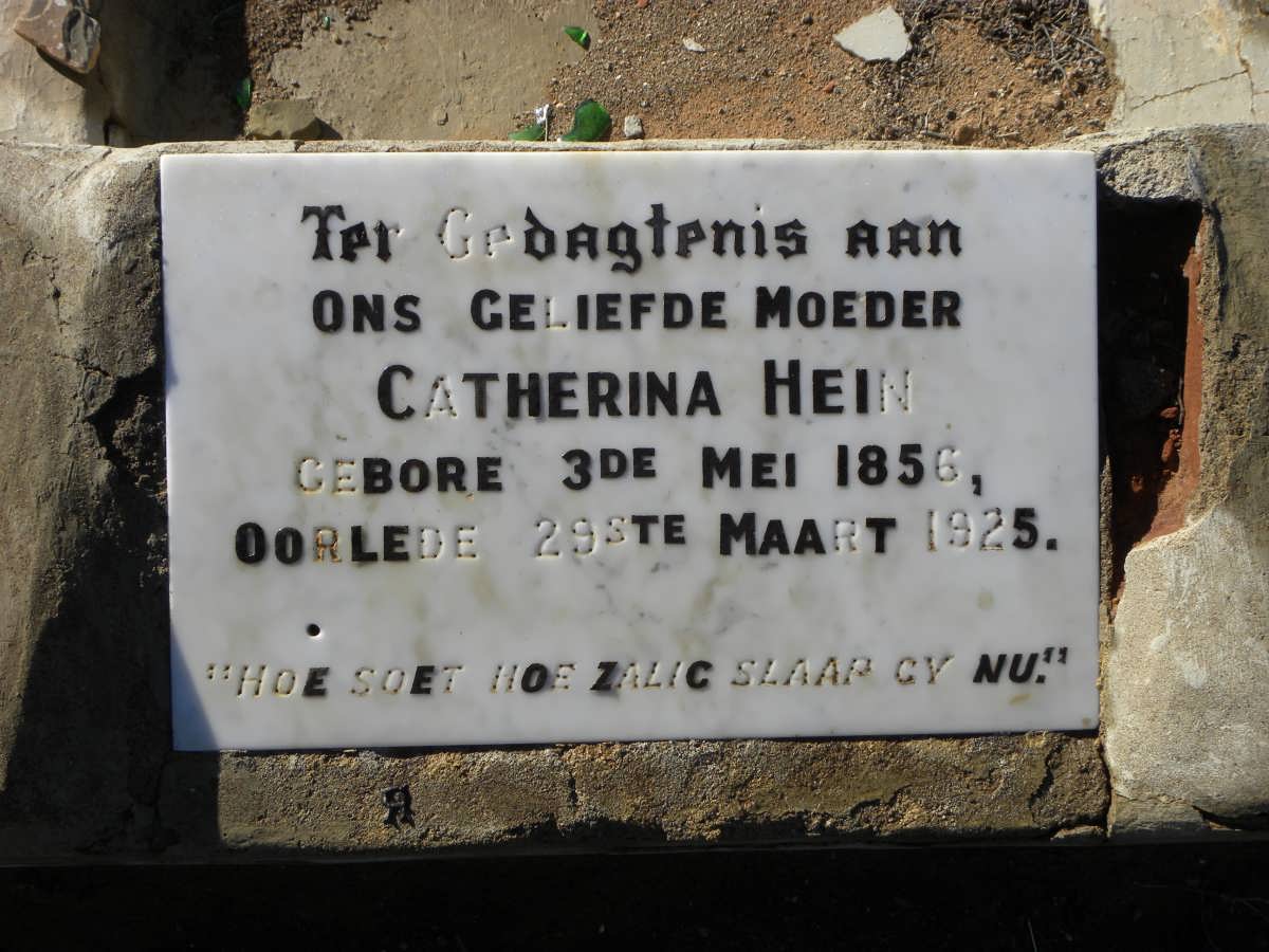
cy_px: 476
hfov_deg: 50.1
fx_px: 1356
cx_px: 634
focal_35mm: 37
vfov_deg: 38.7
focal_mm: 6.6
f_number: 5.6
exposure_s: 1/364
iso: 64
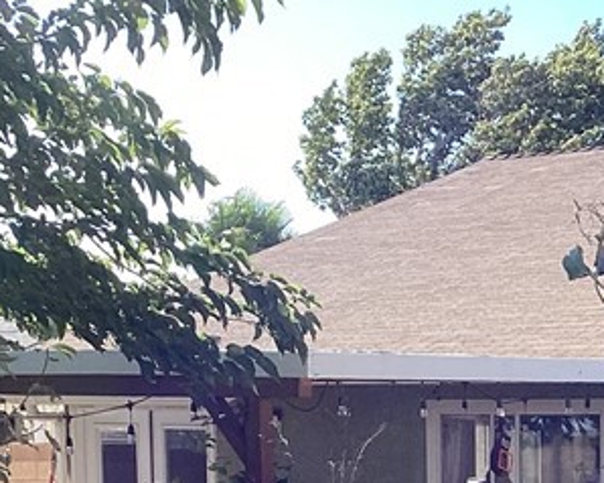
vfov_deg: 14.0
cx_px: 788
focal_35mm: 104
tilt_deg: -7.0
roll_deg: -1.1
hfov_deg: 17.3
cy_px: 682
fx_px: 1858
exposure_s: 1/558
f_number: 2.4
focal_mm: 3.3
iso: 25
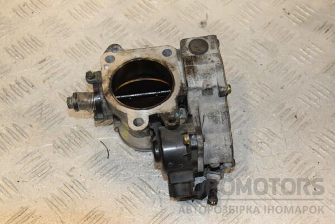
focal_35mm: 63
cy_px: 112
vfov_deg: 21.6
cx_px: 168
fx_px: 586
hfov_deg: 31.9
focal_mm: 42
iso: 1600
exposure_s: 1/200
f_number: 8
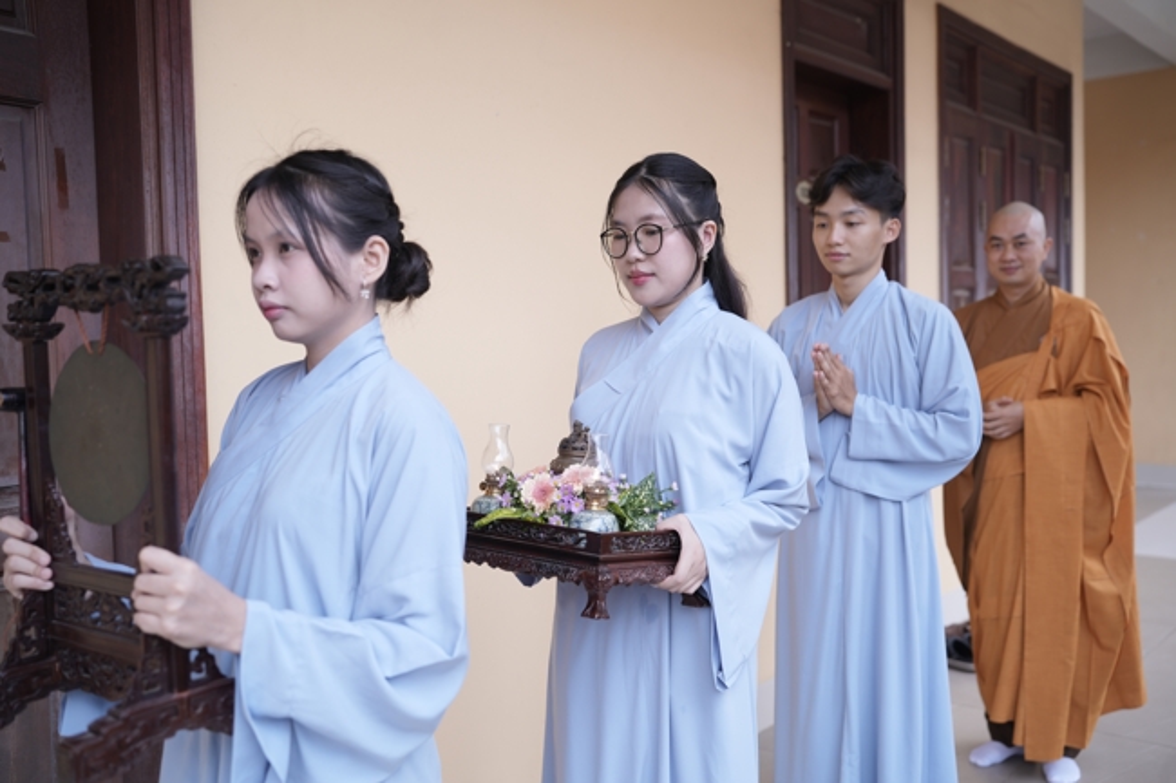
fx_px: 1143
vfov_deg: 37.8
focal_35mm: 35
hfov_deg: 54.4
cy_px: 392
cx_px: 588
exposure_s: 1/200
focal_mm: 35
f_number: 2.8
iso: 160
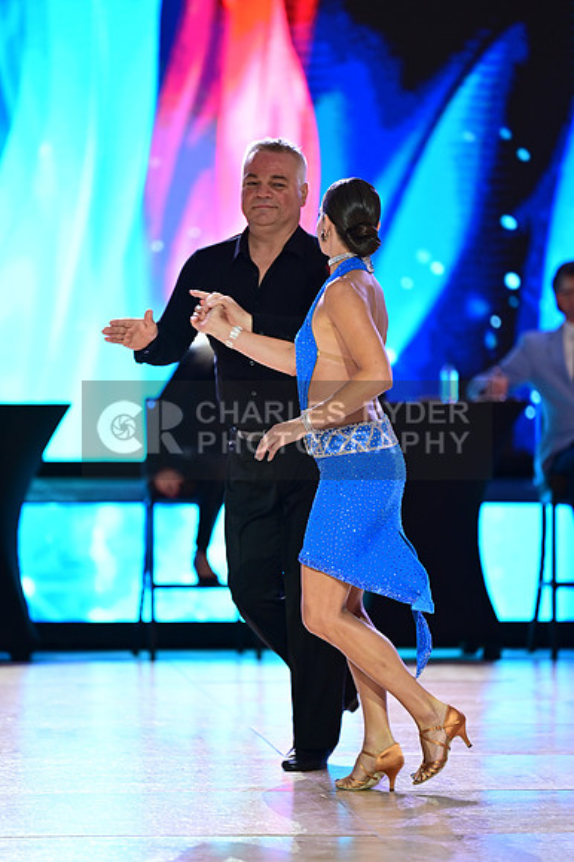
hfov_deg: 7.2
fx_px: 4549
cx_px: 287
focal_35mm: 190
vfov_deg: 10.8
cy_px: 431
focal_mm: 190
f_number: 2.8
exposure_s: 1/320
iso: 1600
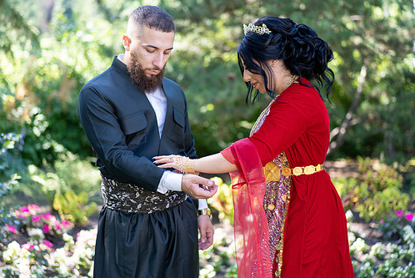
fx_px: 738
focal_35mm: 64
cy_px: 138
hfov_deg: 31.4
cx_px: 232
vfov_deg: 21.3
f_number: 1.8
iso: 100
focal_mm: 55
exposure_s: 1/250
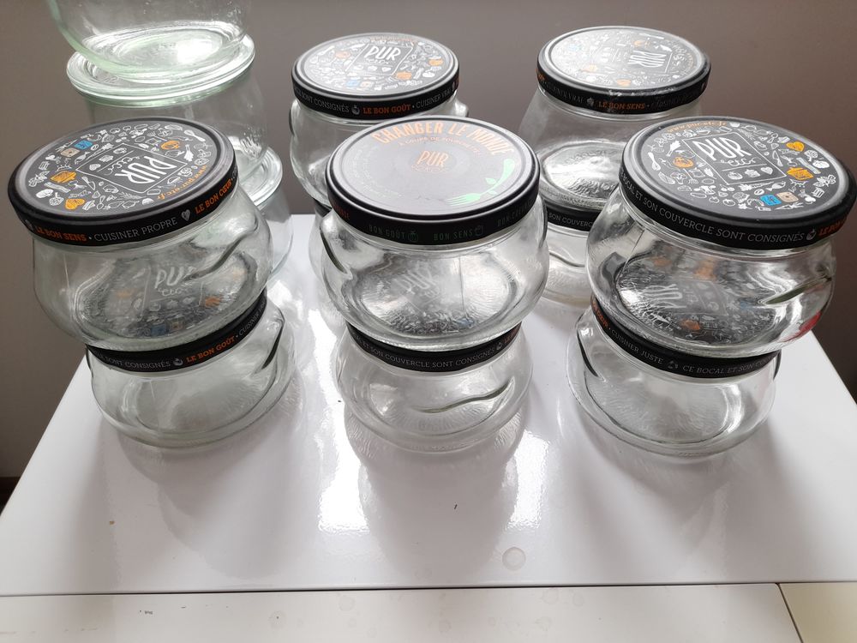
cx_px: 428
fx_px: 619
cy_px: 322
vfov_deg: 54.9
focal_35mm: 25
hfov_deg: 69.4
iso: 40
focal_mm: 4.6
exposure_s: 1/50
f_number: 2
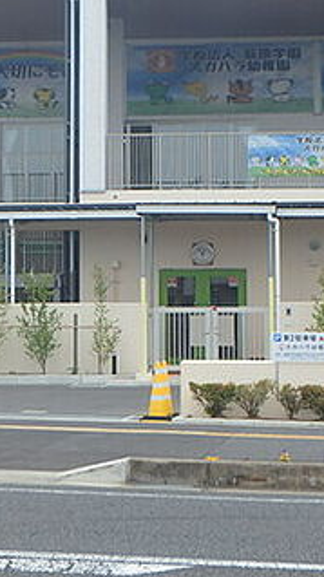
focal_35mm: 89
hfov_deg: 13.6
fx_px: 1362
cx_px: 205
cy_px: 189
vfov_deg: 23.8
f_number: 5.2
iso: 125
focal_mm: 7.5
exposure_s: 1/400
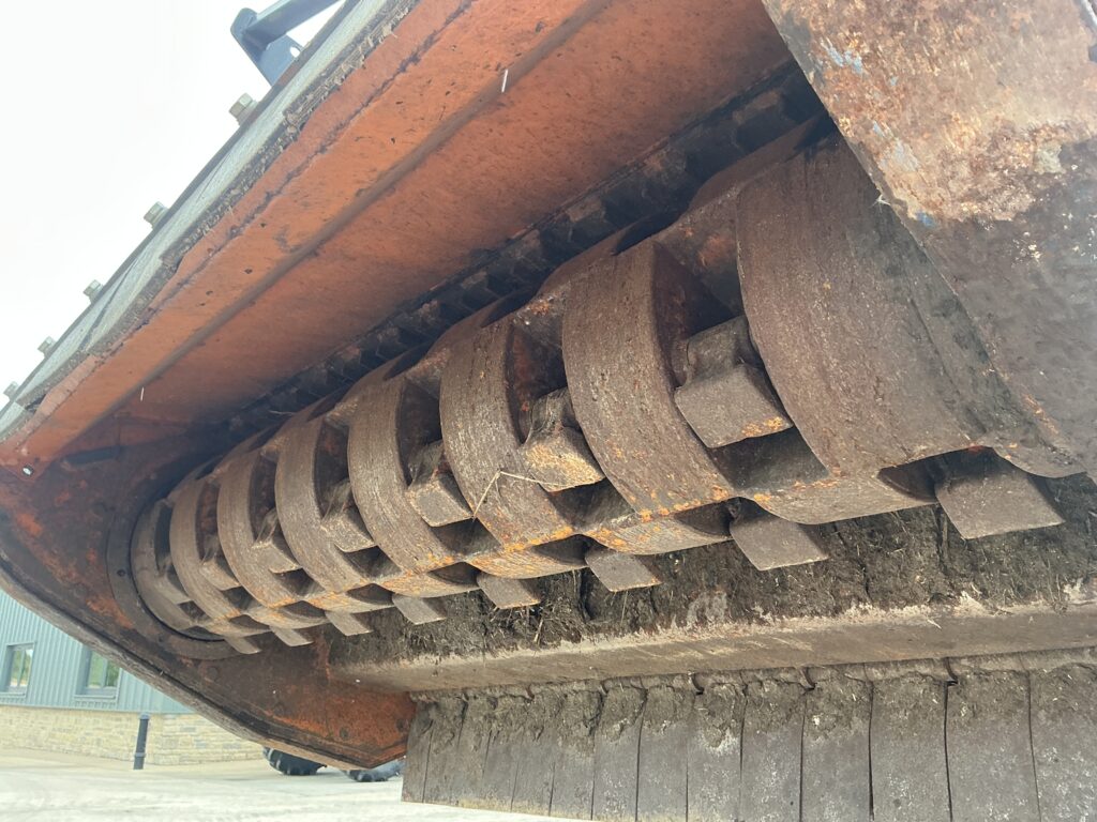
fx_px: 887
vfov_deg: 49.7
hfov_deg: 63.4
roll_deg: -1.6
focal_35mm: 28
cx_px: 548
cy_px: 411
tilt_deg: +17.0
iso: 32
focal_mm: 3
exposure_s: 1/146
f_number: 1.8
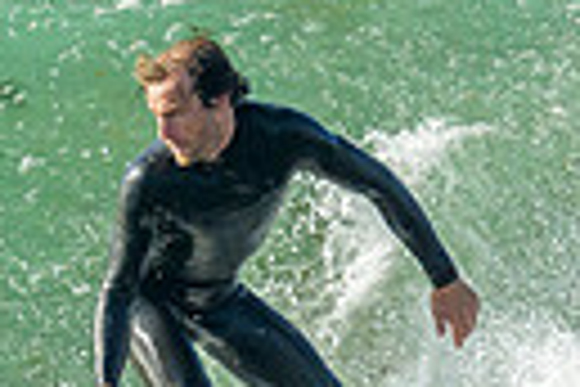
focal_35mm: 4167
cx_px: -386
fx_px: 67130
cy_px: 398
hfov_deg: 0.5
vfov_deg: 0.3
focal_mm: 800
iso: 450
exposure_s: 1/2000
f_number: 6.3
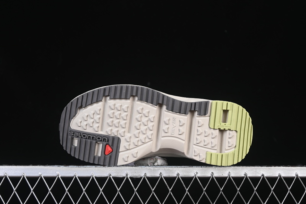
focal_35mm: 75
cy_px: 102
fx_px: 637
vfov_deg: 18.2
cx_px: 153
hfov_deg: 27.0
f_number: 7.1
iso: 160
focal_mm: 50
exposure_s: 1/60
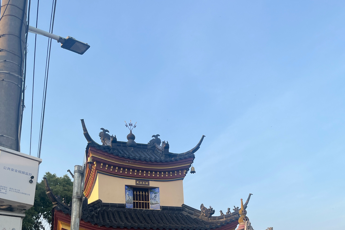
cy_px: 223
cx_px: 176
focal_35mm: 37
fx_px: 355
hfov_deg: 51.9
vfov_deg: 33.3
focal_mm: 5.1
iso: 50
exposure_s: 1/1238
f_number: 1.6
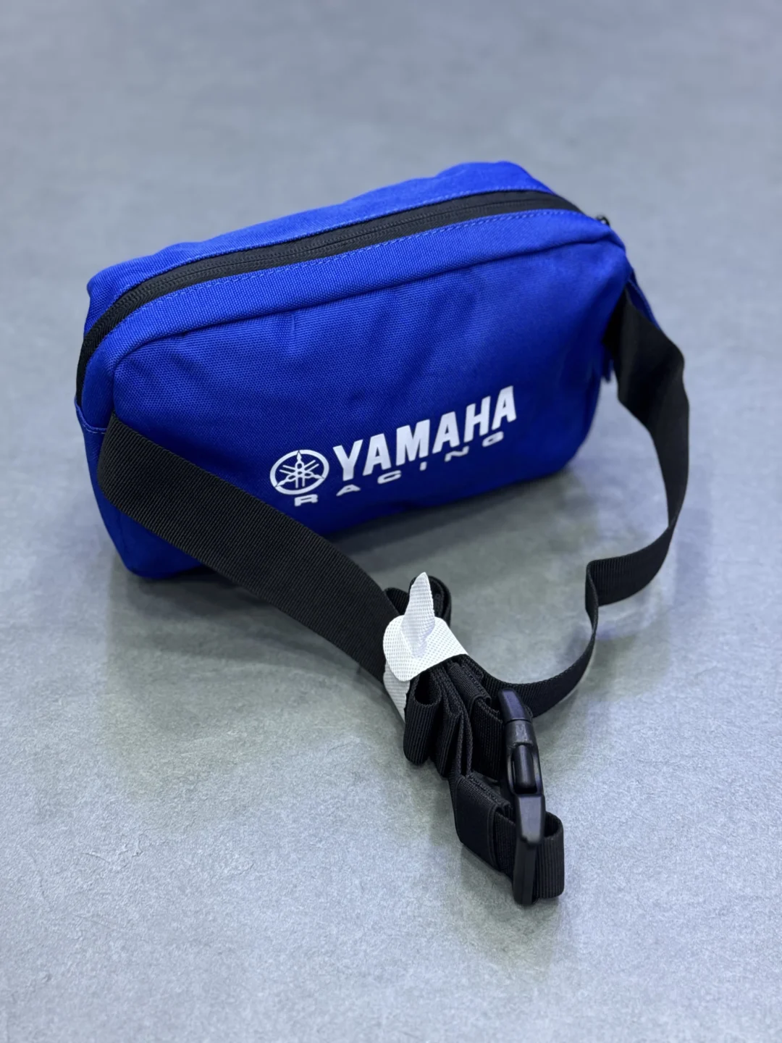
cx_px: 391
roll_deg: -0.4
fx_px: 1446
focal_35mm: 48
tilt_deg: -40.8
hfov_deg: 30.3
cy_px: 522
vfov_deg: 39.7
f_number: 1.78
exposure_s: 1/50
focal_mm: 6.76
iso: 100
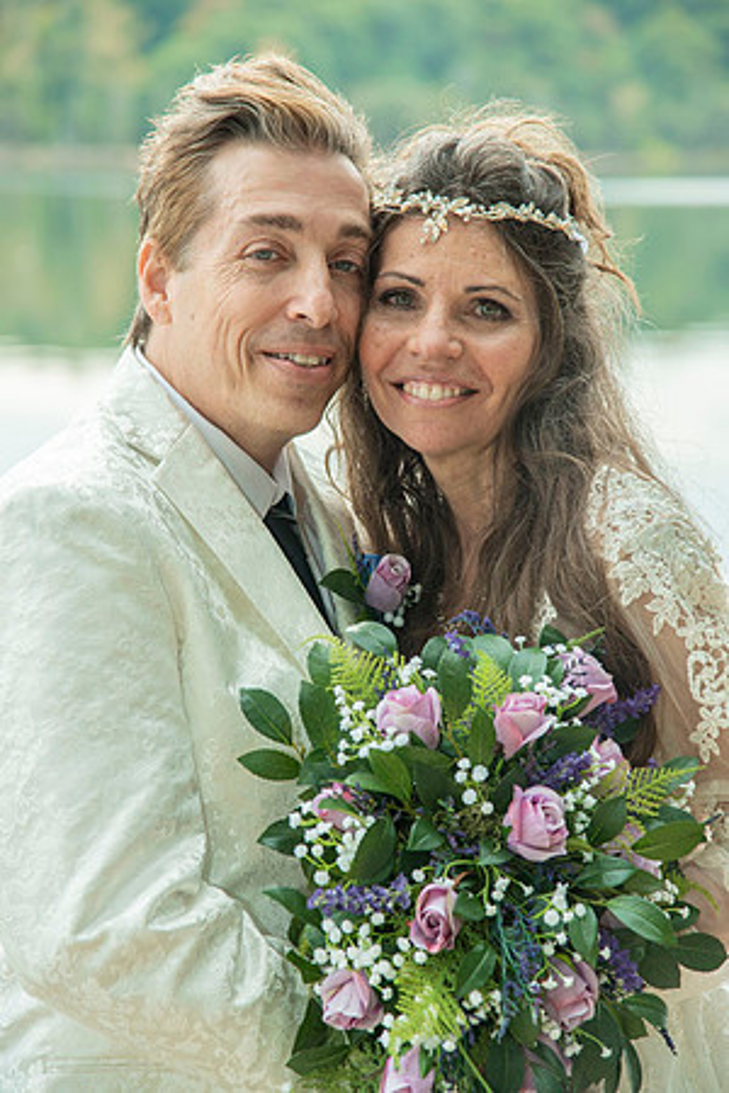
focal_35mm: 120
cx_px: 364
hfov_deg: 11.4
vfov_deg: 17.1
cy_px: 546
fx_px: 3645
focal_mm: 120
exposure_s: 1/200
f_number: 5
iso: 160
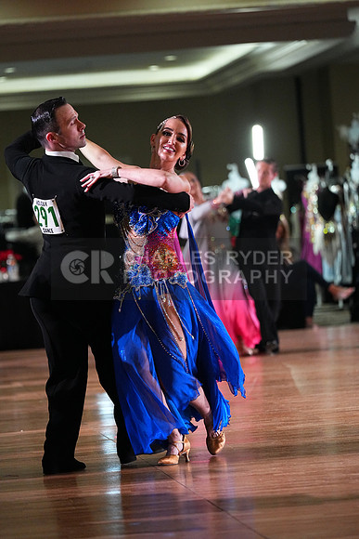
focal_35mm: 200
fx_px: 2990
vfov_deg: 10.3
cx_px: 180
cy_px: 270
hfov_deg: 6.9
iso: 6400
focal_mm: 200
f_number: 4.5
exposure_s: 1/400
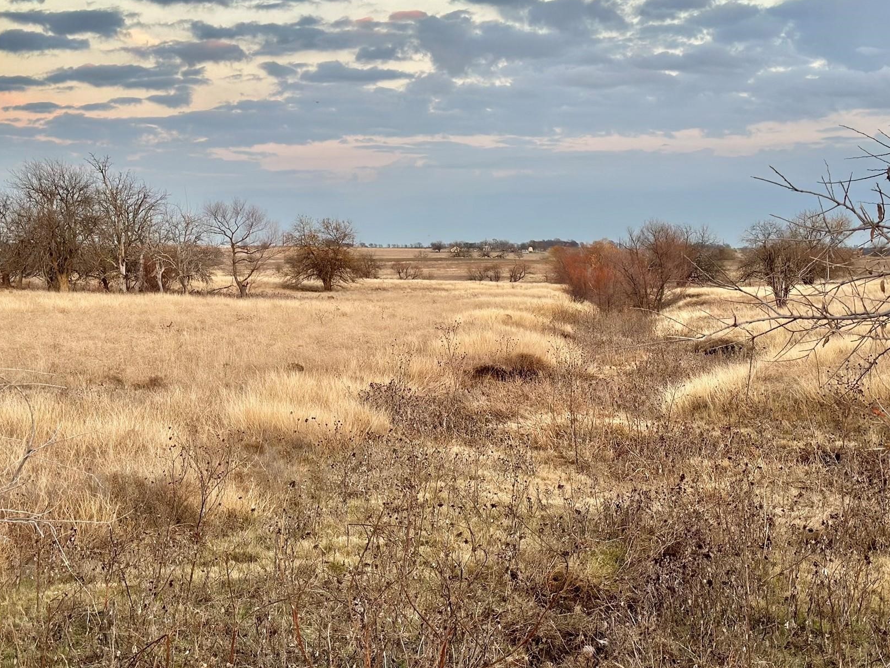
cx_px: 454
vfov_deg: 24.0
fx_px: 1568
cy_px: 297
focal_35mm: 61
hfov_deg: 31.7
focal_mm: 6.86
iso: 64
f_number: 1.78
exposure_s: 1/177
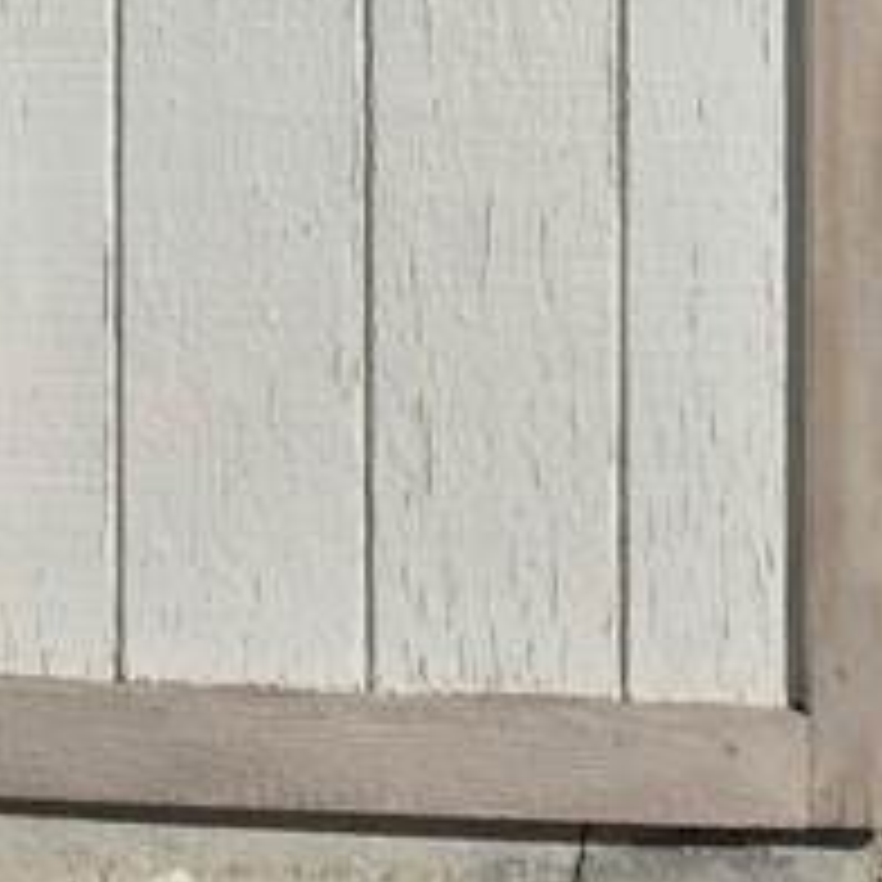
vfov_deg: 14.8
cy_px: -585
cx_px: -148
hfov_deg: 15.9
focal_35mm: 106
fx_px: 3056
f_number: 1.8
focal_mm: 5.4
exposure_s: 1/10000
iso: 25
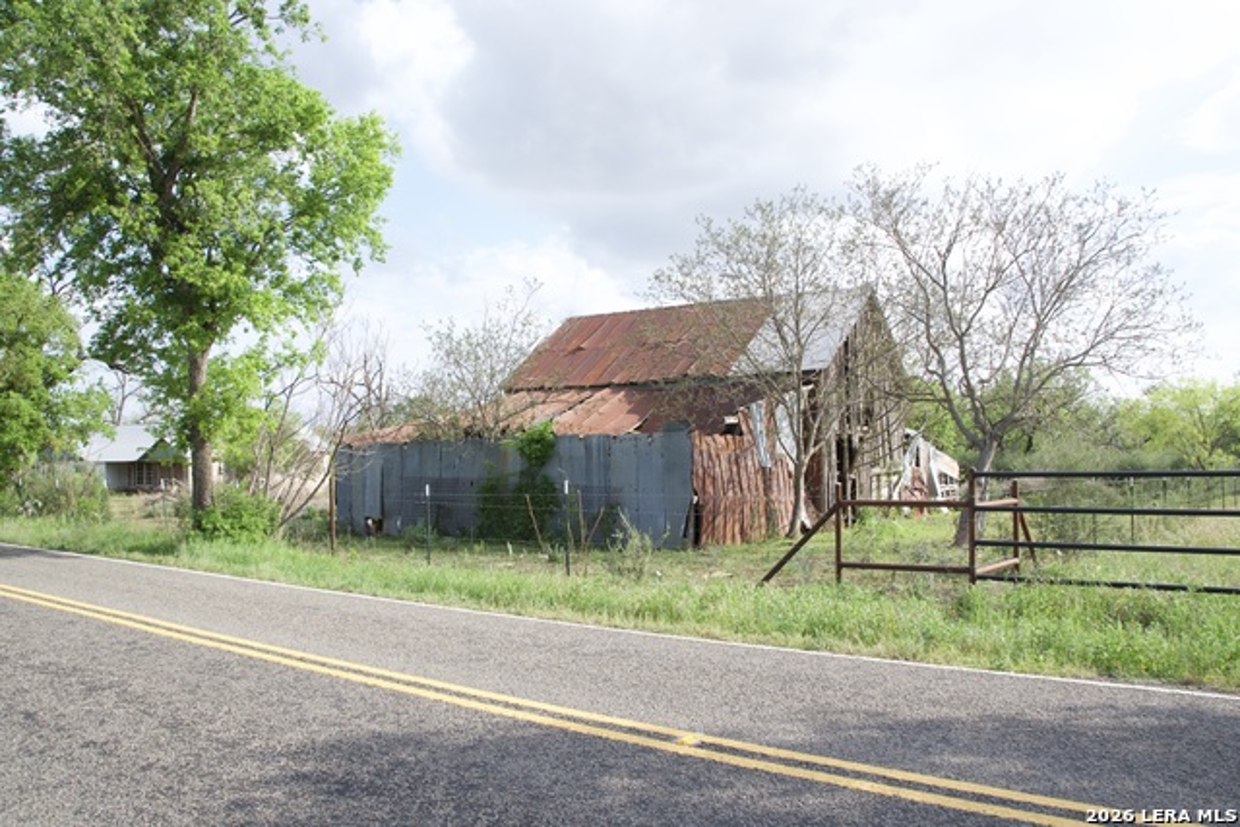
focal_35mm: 27
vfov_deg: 48.0
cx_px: 620
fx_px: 930
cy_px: 414
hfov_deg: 67.4
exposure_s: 1/125
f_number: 8
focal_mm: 18
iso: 125
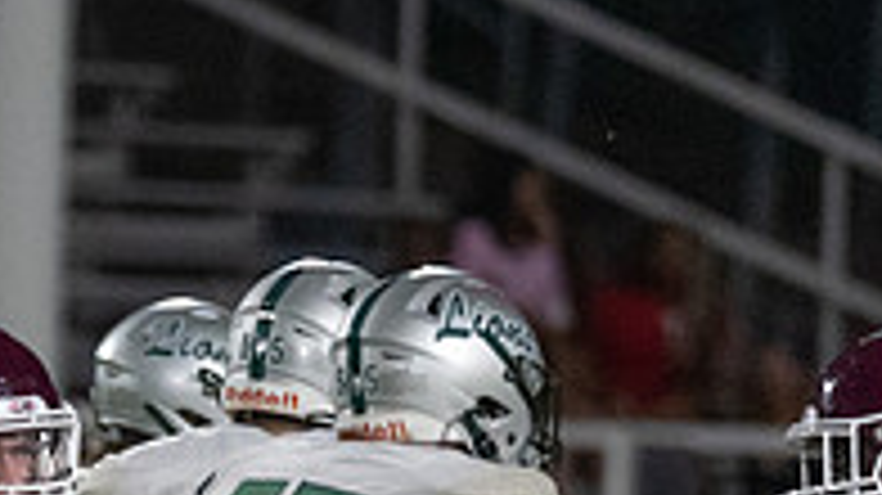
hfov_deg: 1.7
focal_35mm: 1288
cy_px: 963
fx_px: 30106
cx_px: -353
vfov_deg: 0.9
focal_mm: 200
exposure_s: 1/1250
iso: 4000
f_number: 2.8
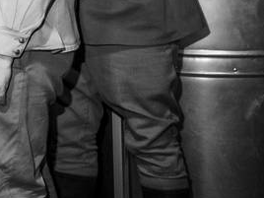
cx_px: -332
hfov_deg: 12.4
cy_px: -40
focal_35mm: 132
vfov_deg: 11.0
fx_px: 1007
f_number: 2.8
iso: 1000
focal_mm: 17
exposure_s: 1/160
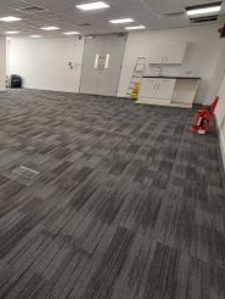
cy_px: 141
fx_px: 225
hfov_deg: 44.4
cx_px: -5
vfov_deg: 67.2
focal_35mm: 26
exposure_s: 1/50
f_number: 2.2
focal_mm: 1.64
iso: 64
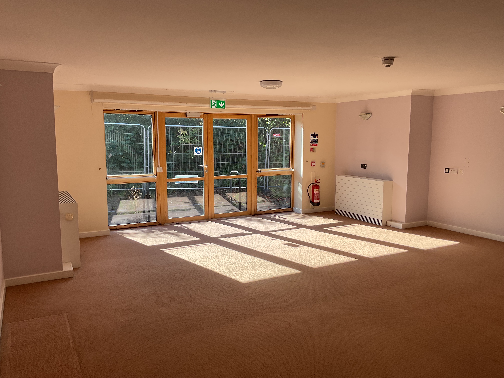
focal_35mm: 29
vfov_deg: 48.2
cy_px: 189
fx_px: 422
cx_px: 252
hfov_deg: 61.7
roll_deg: -0.1
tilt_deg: -6.8
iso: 16
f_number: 1.8
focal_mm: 3
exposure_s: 1/199
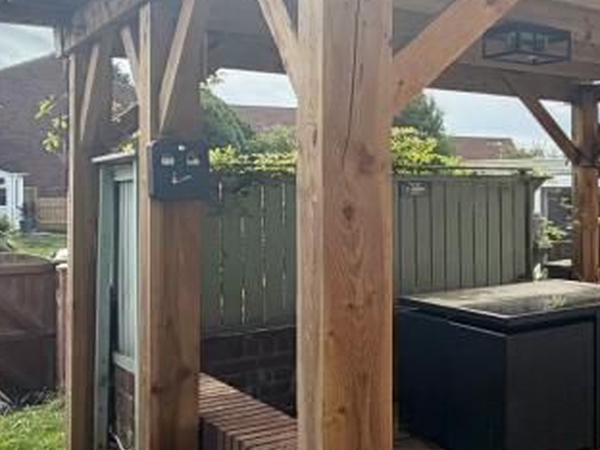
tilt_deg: -1.1
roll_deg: -0.6
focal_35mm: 46
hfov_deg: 33.6
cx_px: 717
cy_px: 187
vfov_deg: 31.5
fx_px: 797
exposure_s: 1/770
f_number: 2.2
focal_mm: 2.22
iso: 32
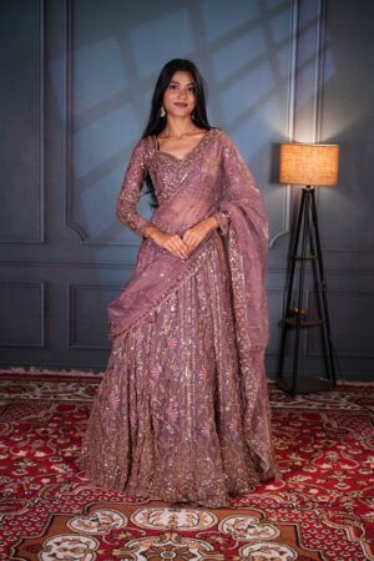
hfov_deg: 24.6
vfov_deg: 36.2
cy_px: 280
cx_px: 187
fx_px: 857
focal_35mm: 55
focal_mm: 55
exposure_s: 1/100
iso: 500
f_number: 4
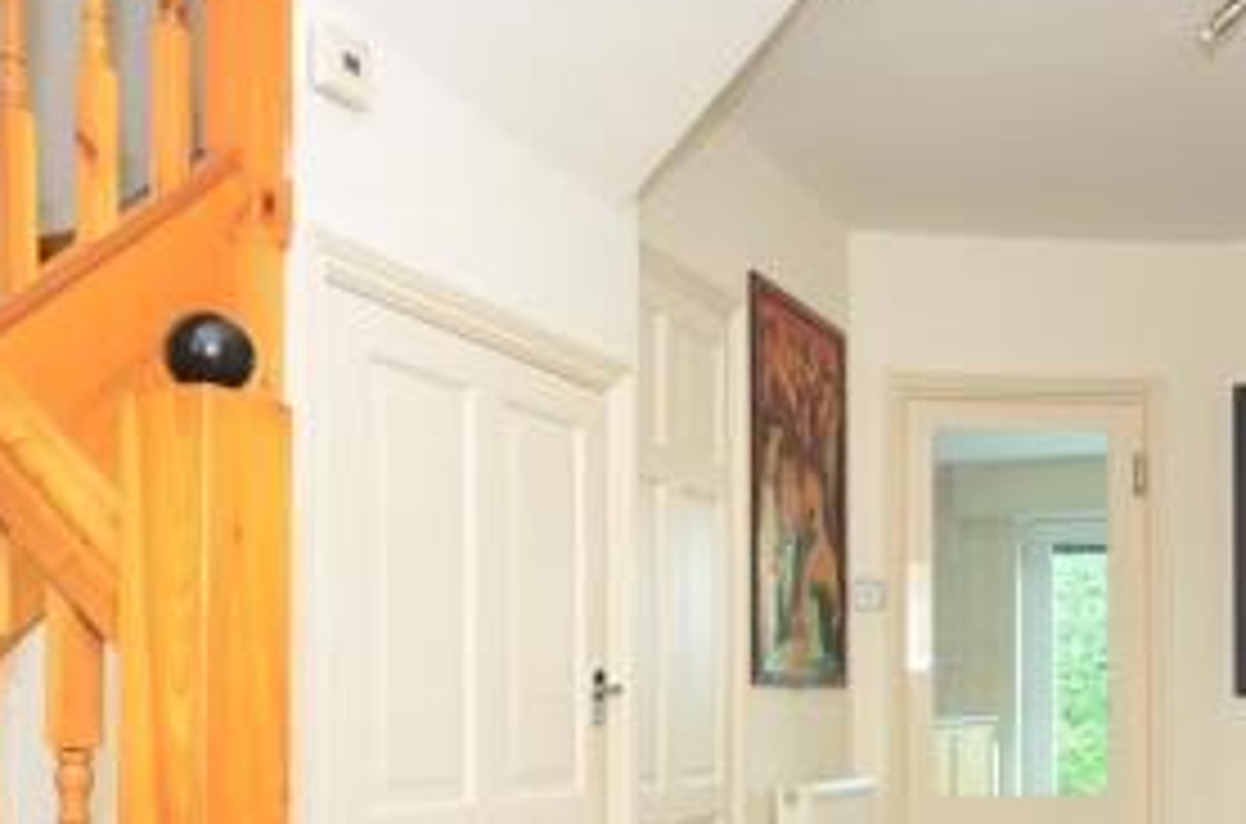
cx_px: 855
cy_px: 693
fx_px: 1594
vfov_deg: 28.2
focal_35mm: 46
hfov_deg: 42.0
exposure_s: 1/2.5
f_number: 5
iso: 200
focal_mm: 13
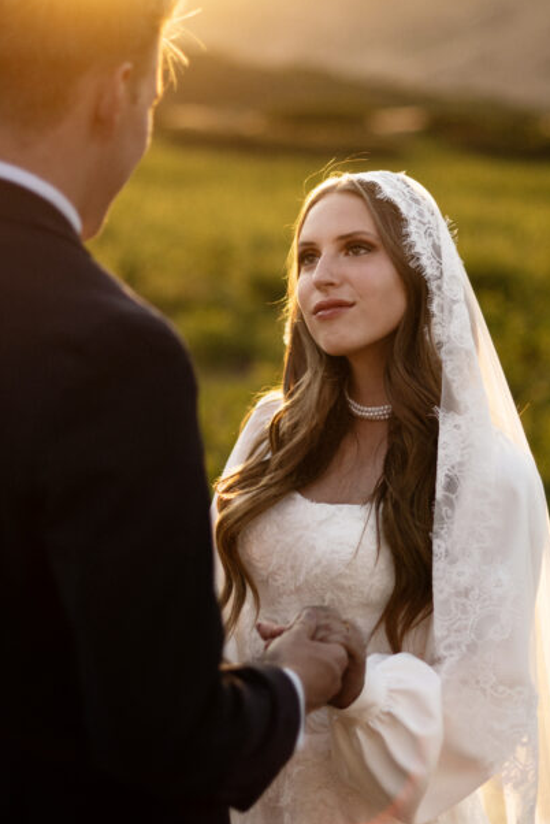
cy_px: 356
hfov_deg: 16.1
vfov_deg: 23.9
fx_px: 1946
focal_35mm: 85
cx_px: 269
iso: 200
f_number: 1.6
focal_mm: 50
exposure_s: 1/3200
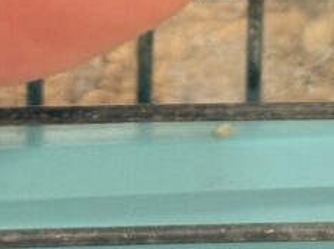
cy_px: -342
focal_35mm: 273
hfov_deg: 7.3
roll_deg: -0.6
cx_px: 217
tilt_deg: -13.8
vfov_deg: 5.3
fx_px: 2630
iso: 100
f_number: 1.6
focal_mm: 5.96
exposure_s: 1/100
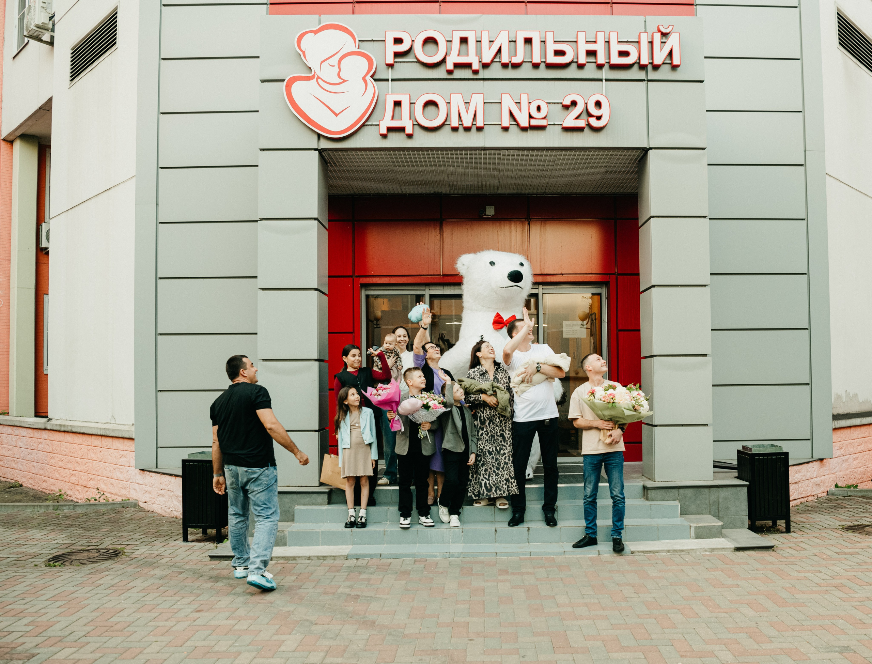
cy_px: 375
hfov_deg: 60.1
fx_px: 749
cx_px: 499
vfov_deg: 47.7
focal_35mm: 30
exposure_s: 1/400
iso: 640
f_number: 4
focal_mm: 24
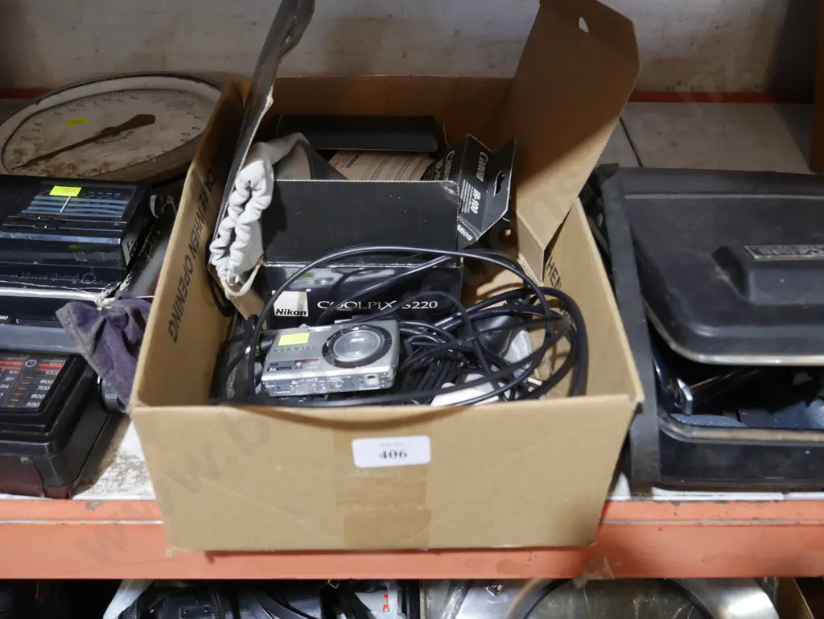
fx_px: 762
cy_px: 310
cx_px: 412
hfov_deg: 56.8
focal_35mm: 32
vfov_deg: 44.2
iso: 640
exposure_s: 1/60
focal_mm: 16
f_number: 3.6
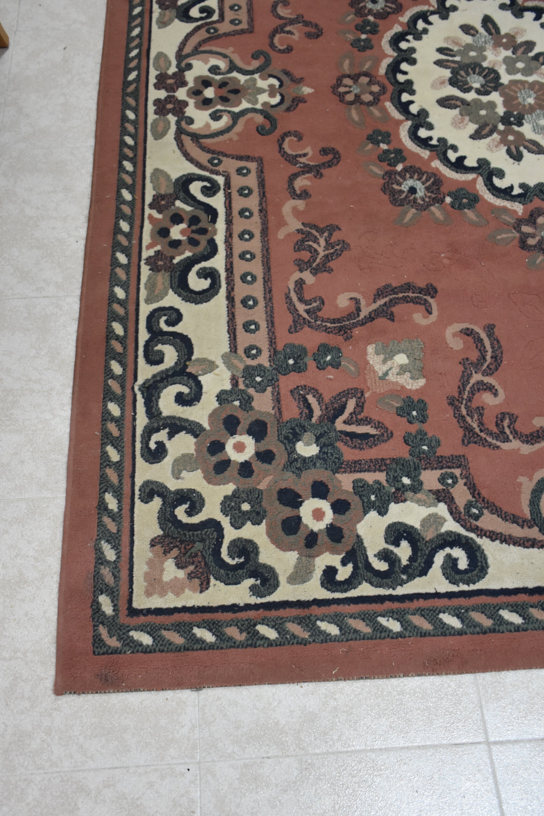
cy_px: 408
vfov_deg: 57.2
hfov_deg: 40.0
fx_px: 748
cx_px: 272
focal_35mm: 33
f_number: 4
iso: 2000
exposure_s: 1/60
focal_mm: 22
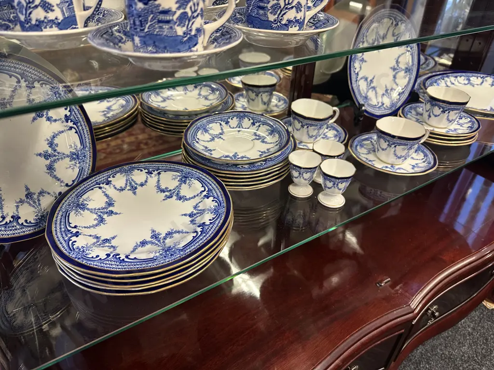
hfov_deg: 71.6
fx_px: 343
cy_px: 185
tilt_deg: -35.5
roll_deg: -1.8
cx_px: 247
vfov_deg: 56.8
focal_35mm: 24
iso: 200
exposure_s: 1/50
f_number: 1.78
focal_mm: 6.86
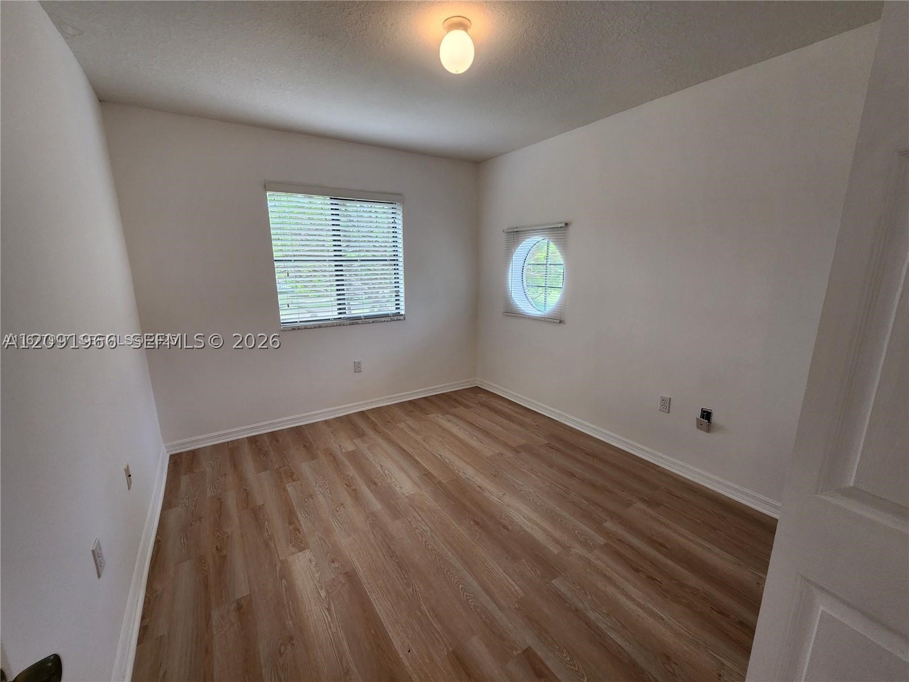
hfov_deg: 106.2
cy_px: 341
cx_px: 454
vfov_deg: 89.9
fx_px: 341
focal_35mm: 13
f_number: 2.2
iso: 64
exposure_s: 1/60
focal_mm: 2.2
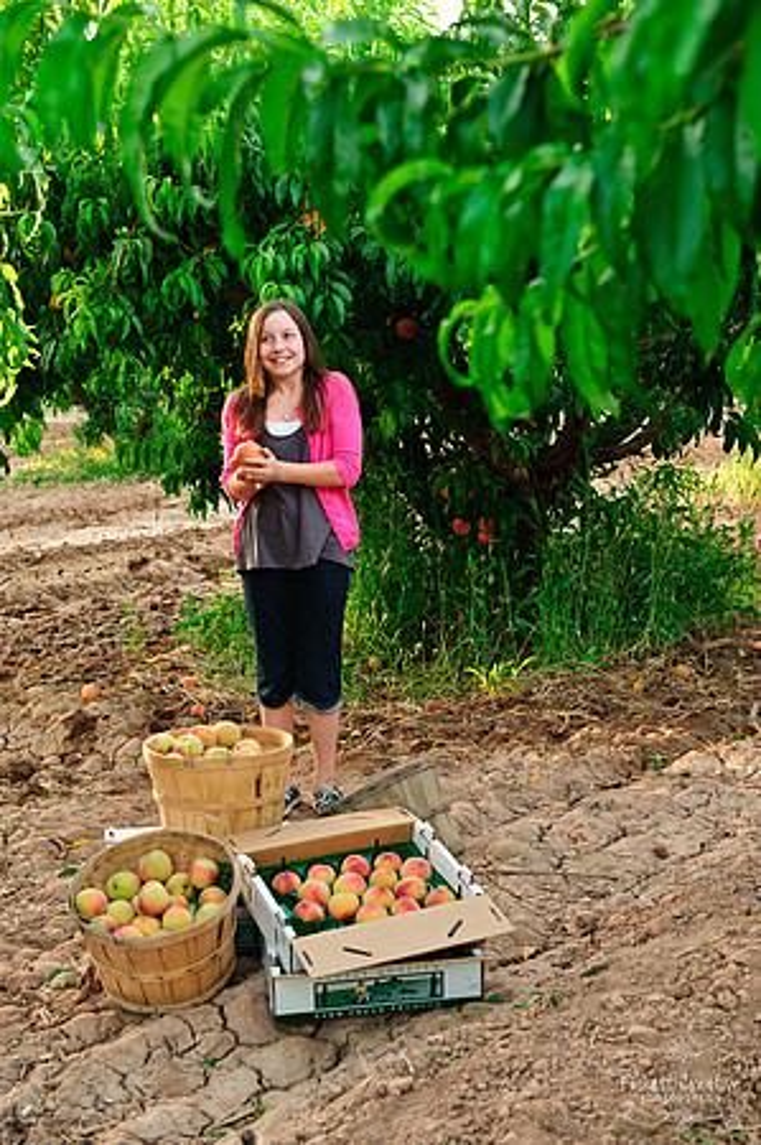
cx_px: 380
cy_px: 572
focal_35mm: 52
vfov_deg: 38.2
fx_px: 1653
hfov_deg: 25.9
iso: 400
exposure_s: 1/80
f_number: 6.3
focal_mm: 52
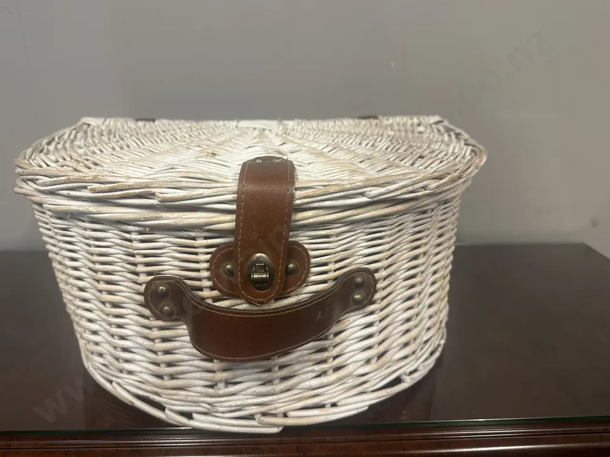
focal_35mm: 25
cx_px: 293
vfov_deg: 54.9
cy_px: 228
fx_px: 440
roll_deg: +0.0
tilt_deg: -21.1
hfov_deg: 69.4
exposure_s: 1/50
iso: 160
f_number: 1.78
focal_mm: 6.86
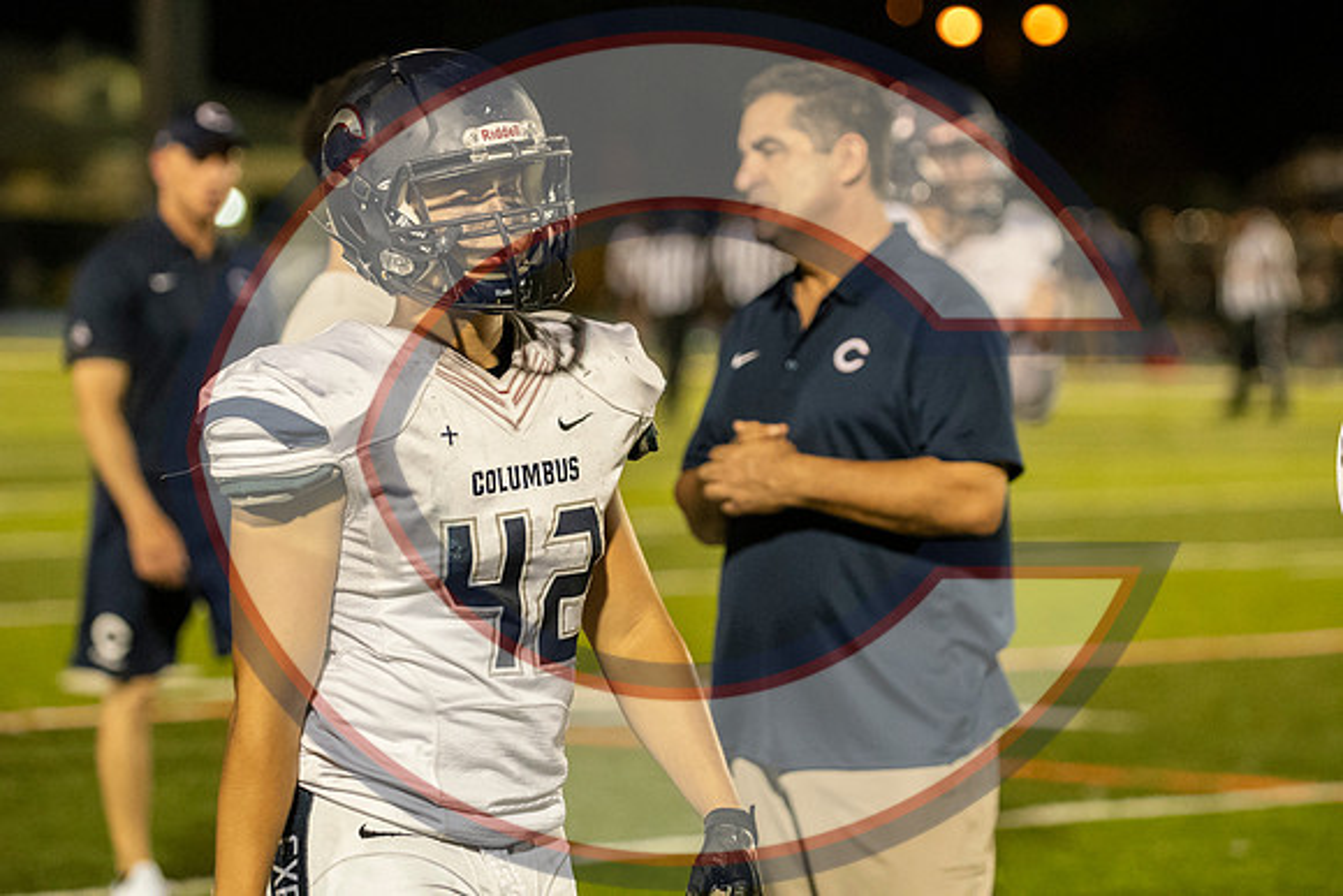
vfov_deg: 7.3
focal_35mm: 188
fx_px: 6996
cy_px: 448
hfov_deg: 11.0
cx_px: 672
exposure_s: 1/1250
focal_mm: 125
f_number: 2.8
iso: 6400
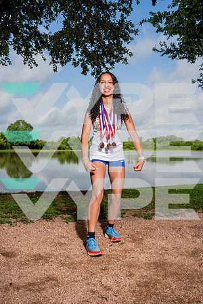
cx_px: 102
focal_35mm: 33
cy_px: 152
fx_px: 279
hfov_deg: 40.0
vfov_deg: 57.2
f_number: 5.6
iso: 100
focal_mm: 33
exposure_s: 1/640
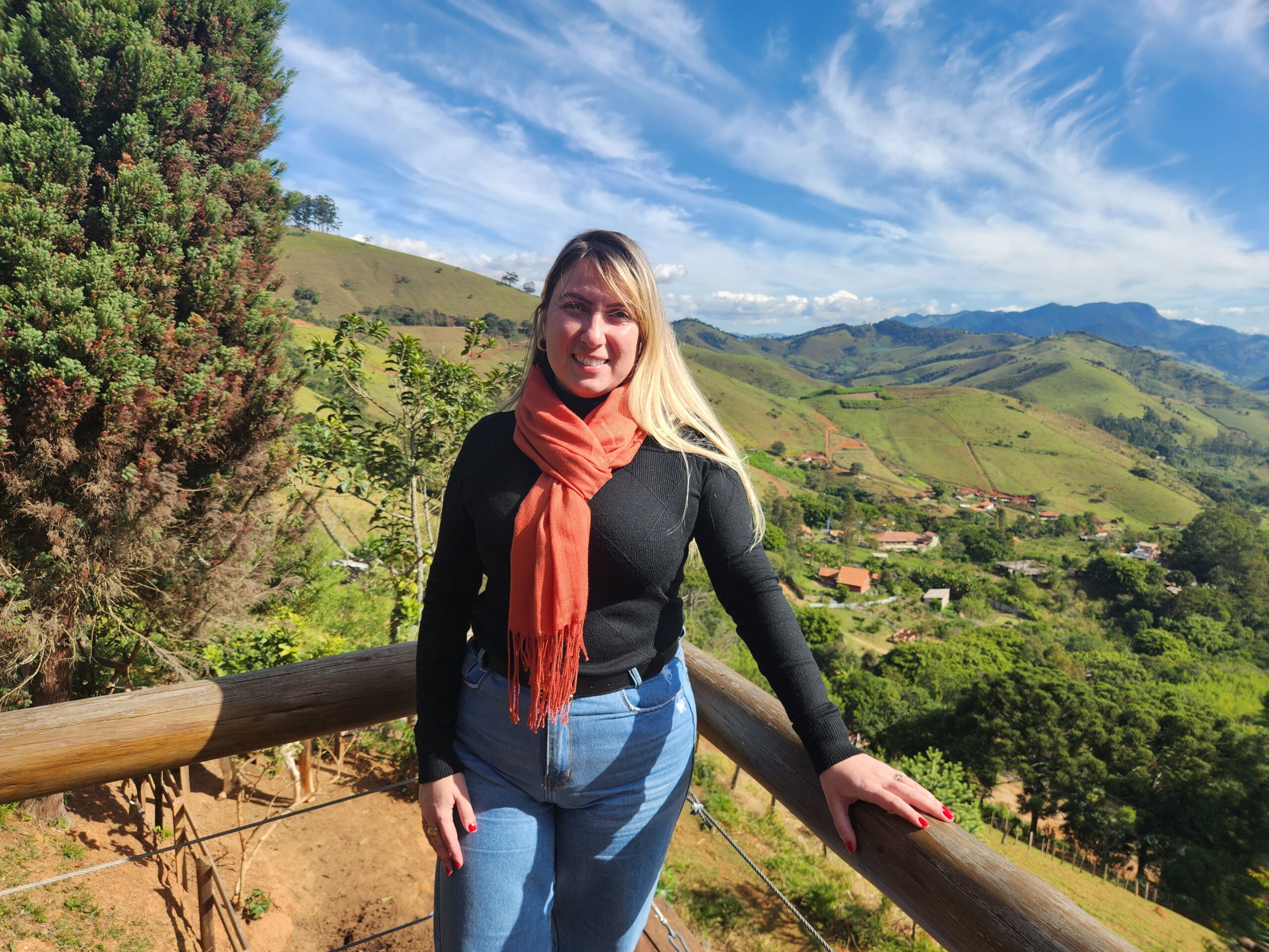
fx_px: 843
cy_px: 476
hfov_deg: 73.9
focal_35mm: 23
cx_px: 634
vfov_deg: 58.9
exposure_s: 1/919
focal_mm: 5.4
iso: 20
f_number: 1.8
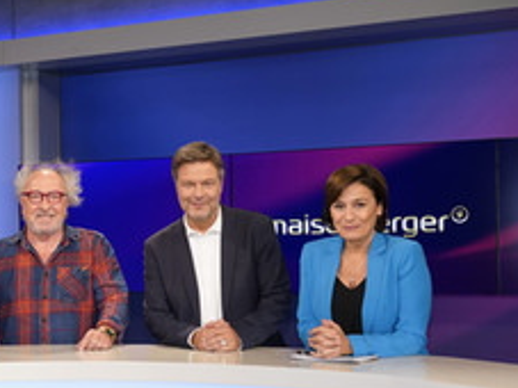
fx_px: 942
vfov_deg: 23.2
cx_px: 60
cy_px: 258
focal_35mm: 63
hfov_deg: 29.6
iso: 2000
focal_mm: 33
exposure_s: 1/125
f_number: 5.6
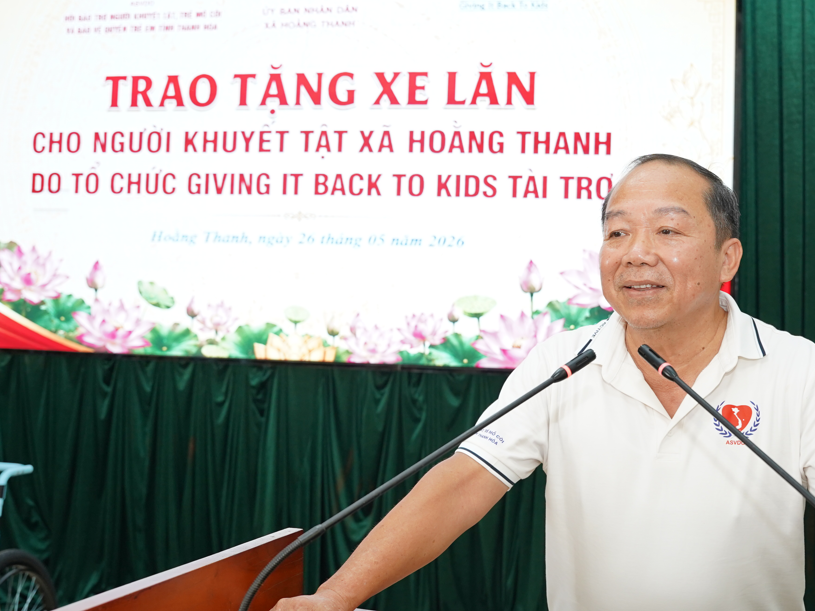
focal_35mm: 39
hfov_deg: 47.8
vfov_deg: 36.8
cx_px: 457
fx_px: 918
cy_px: 305
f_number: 3.5
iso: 1250
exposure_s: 1/125
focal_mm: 24
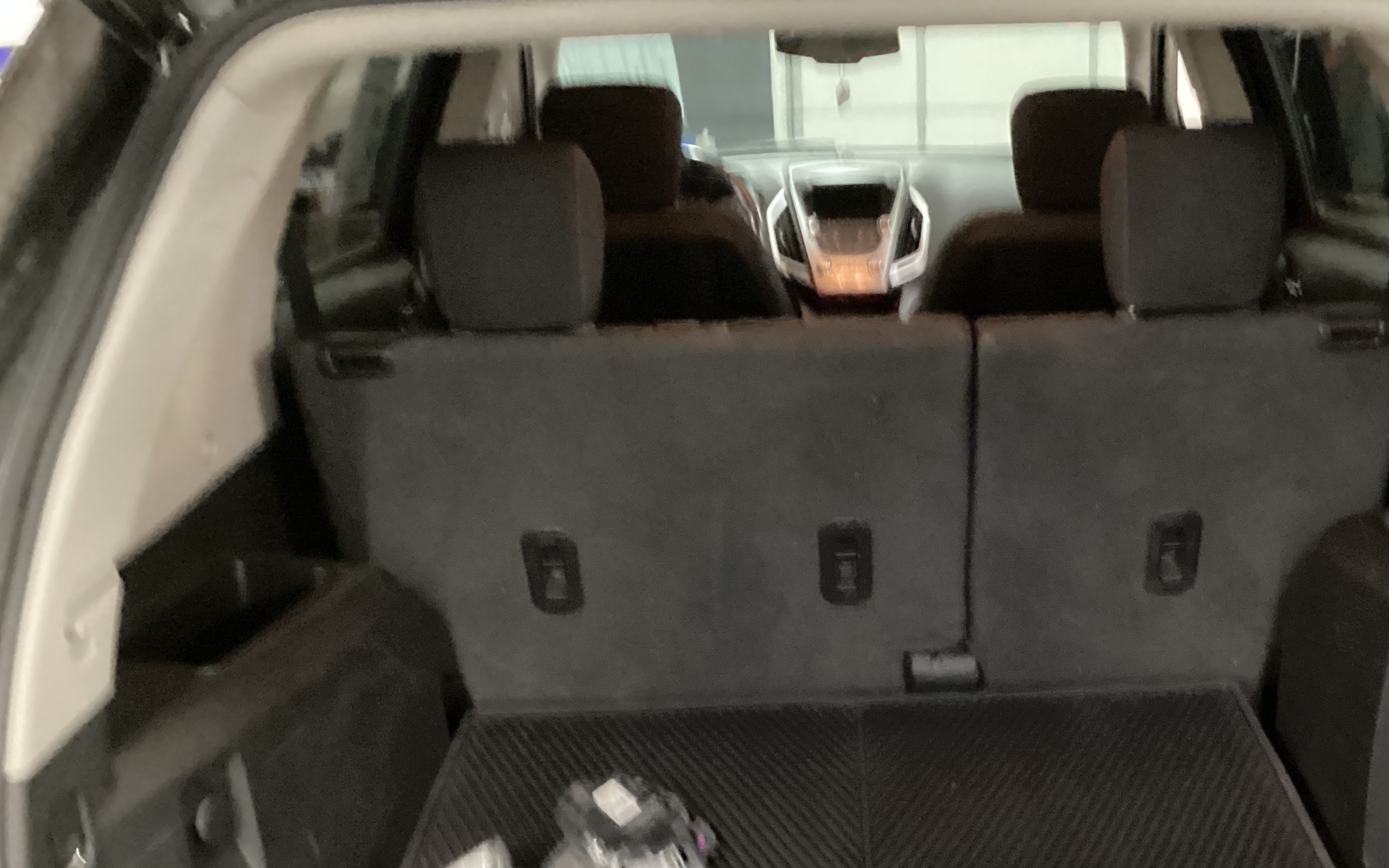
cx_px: 882
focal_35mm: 42
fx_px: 1590
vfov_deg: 30.1
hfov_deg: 46.7
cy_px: 643
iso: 800
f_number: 2.4
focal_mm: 3.3
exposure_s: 1/15
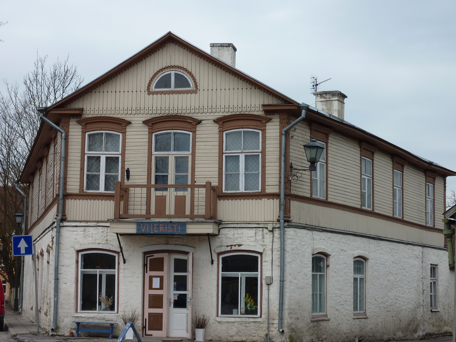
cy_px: 197
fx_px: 909
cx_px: 211
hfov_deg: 28.1
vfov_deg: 21.3
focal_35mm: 69
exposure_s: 1/500
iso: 80
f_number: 3.9
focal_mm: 9.7
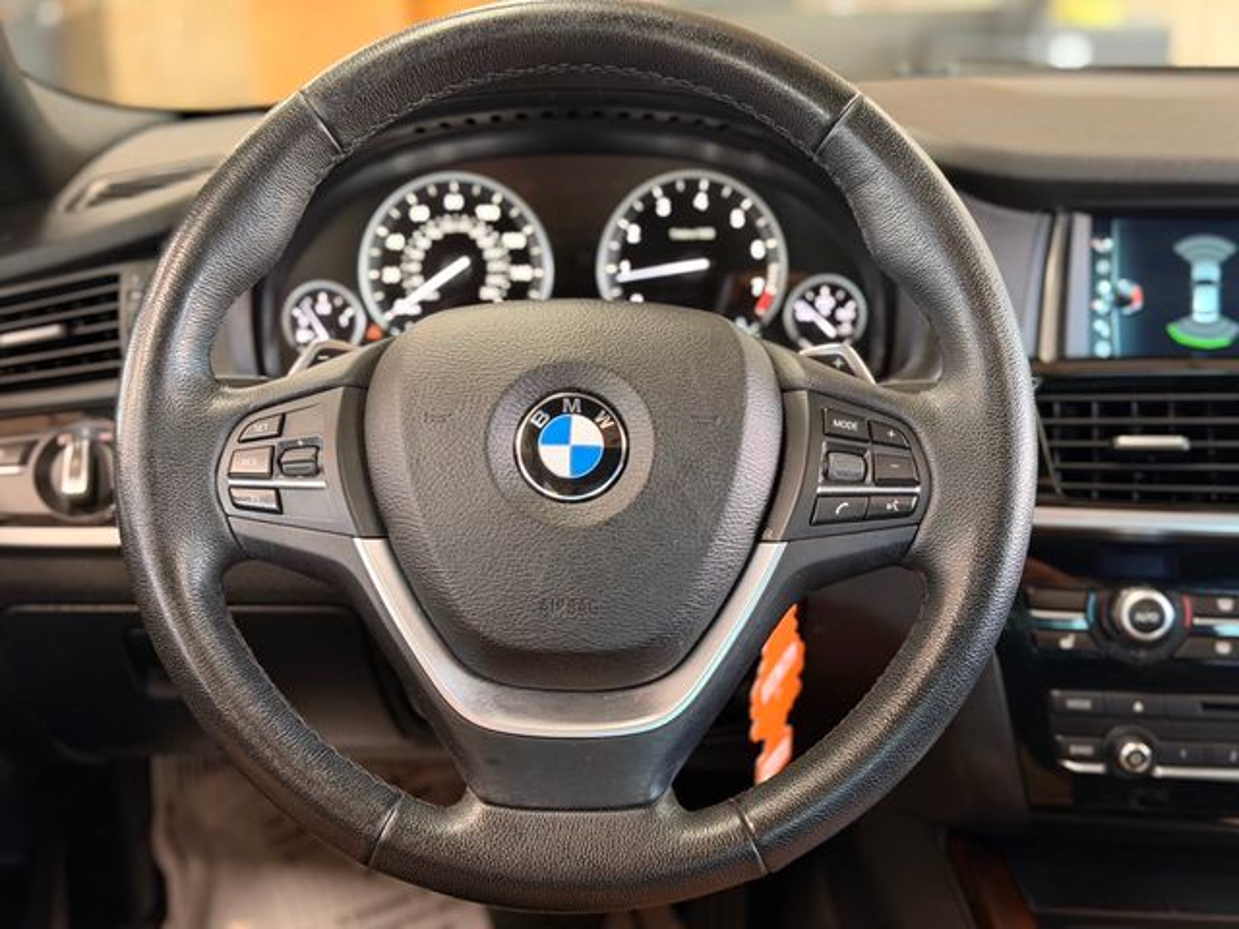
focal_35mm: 48
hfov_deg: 39.7
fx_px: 1718
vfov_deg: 30.3
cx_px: 620
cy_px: 464
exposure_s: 1/40
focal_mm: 6.76
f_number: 1.78
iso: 250
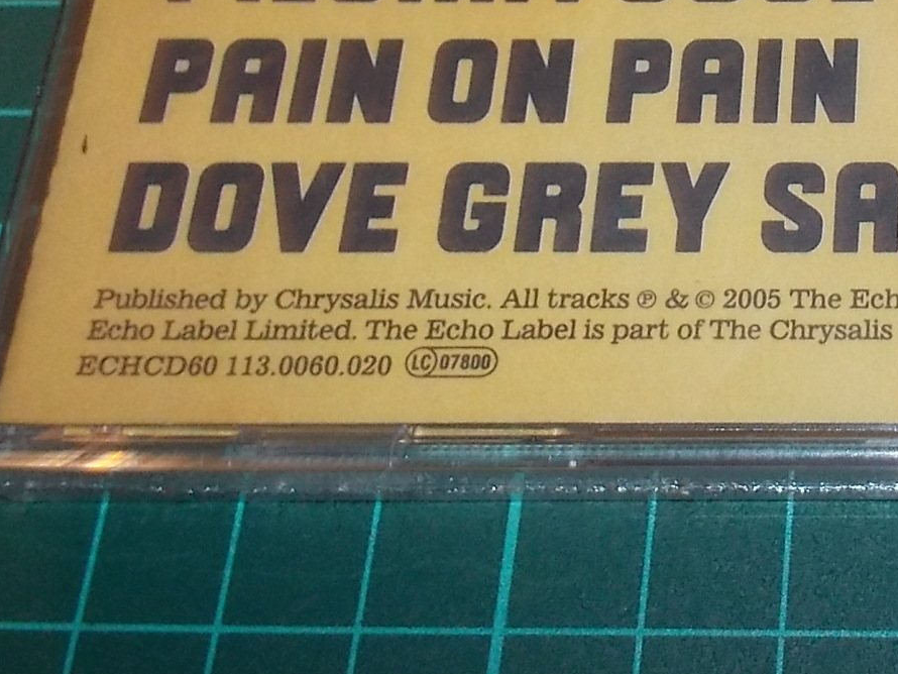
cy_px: -90
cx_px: 983
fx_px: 1920
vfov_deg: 19.0
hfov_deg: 24.6
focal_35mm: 74
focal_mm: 4.1
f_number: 3.3
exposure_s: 1/30
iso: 200
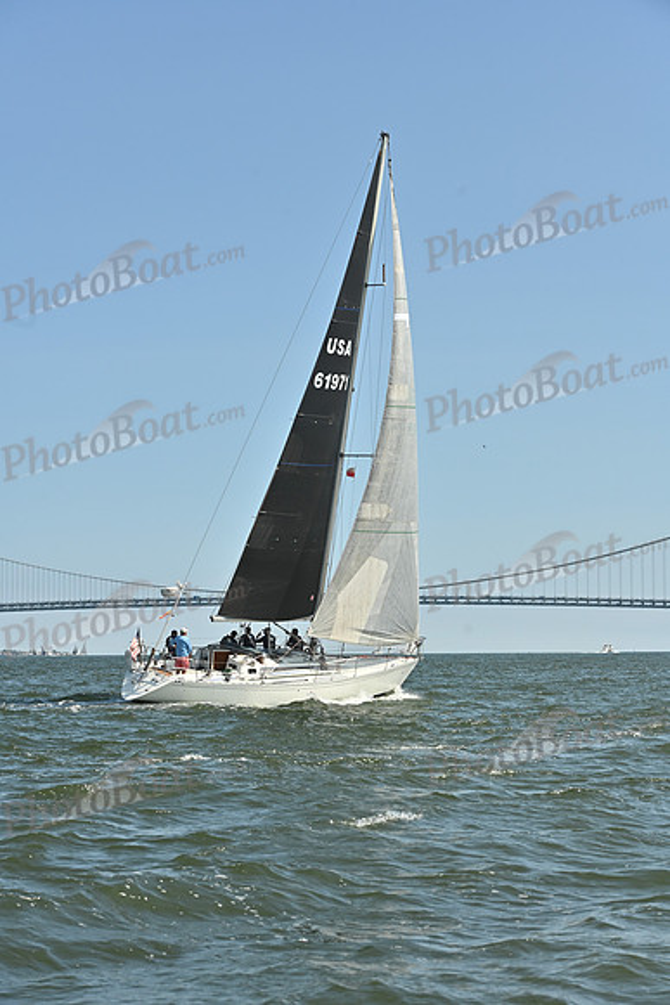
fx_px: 1953
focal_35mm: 70
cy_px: 502
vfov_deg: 28.8
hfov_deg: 19.5
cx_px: 335
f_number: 9
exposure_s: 1/1250
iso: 320
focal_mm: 70
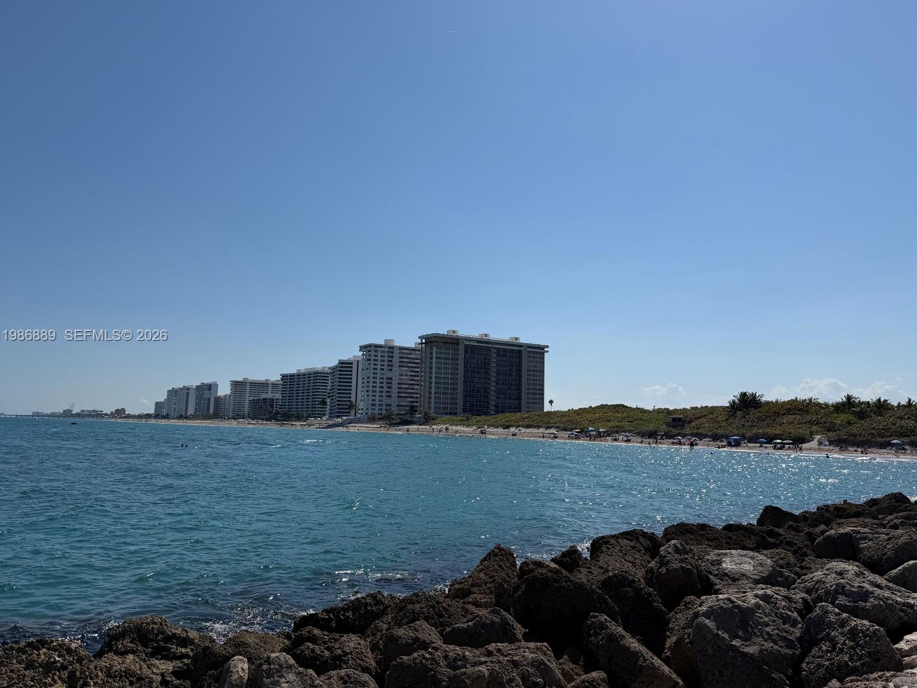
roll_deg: -0.8
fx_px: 662
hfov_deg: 69.4
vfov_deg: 54.9
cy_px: 336
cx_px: 459
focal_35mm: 25
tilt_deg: +5.9
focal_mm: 6.76
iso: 80
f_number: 1.78
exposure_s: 1/14286
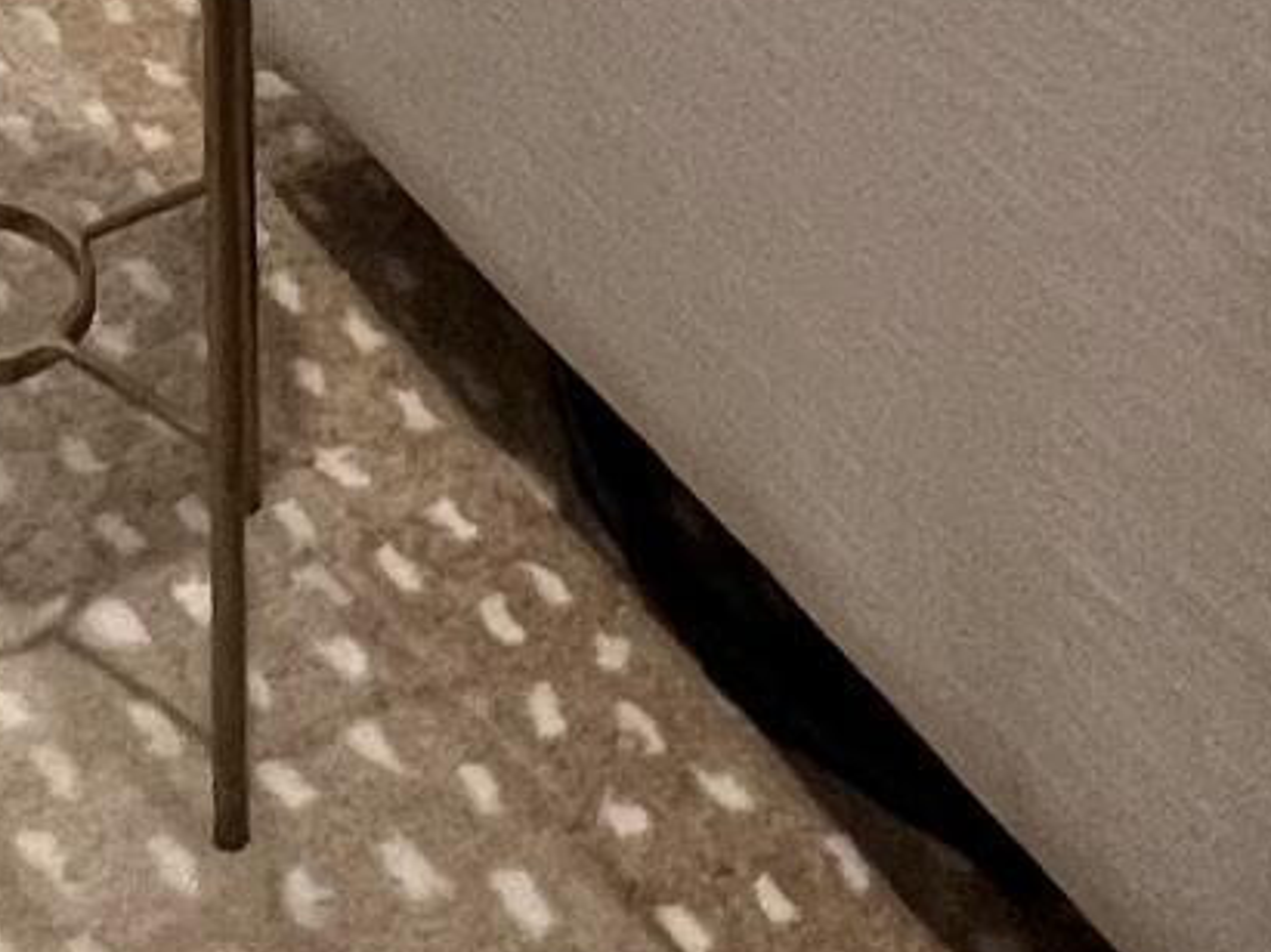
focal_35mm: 95
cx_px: 90
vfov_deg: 10.3
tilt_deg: -3.4
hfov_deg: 20.2
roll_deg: +0.1
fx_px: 3487
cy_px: -2059
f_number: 1.8
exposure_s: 1/60
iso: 160
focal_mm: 1.57
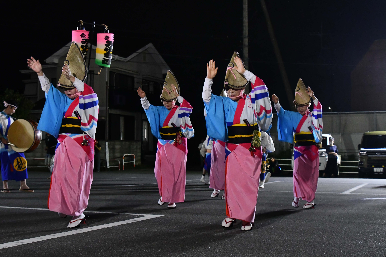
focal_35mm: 48
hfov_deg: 41.1
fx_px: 515
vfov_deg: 28.1
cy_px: 128
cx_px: 193
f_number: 6.3
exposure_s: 1/125
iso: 6400
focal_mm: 32
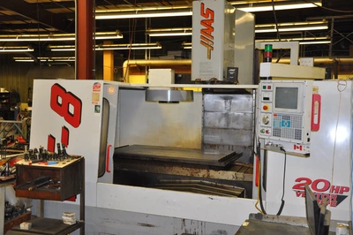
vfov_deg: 31.8
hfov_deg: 46.4
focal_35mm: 42
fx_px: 411
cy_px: 118
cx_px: 176
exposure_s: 1/60
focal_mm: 28
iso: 800
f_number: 4
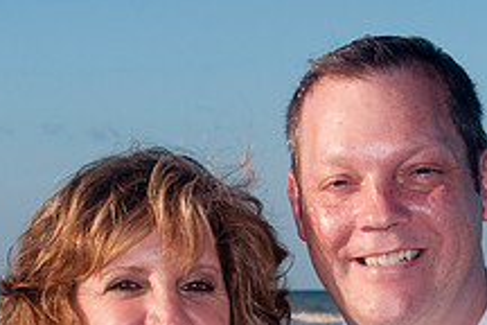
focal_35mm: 209
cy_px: 380
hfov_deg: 9.8
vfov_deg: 6.5
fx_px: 2827
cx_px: 257
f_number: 11
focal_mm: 52
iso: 100
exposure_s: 1/250
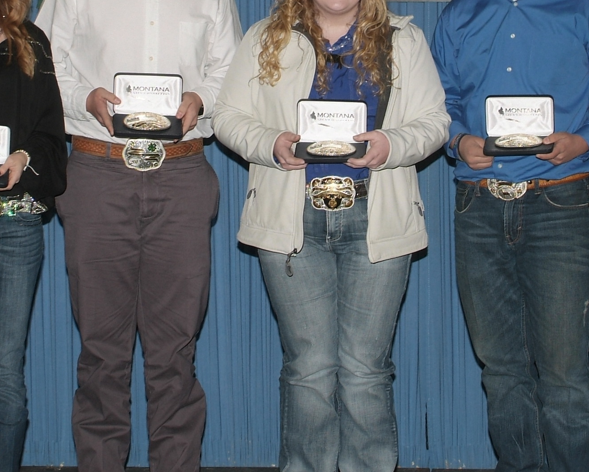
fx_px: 1988
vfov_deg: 13.5
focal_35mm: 114
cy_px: 186
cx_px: 431
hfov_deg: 16.8
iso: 400
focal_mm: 35
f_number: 5.6
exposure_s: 1/60
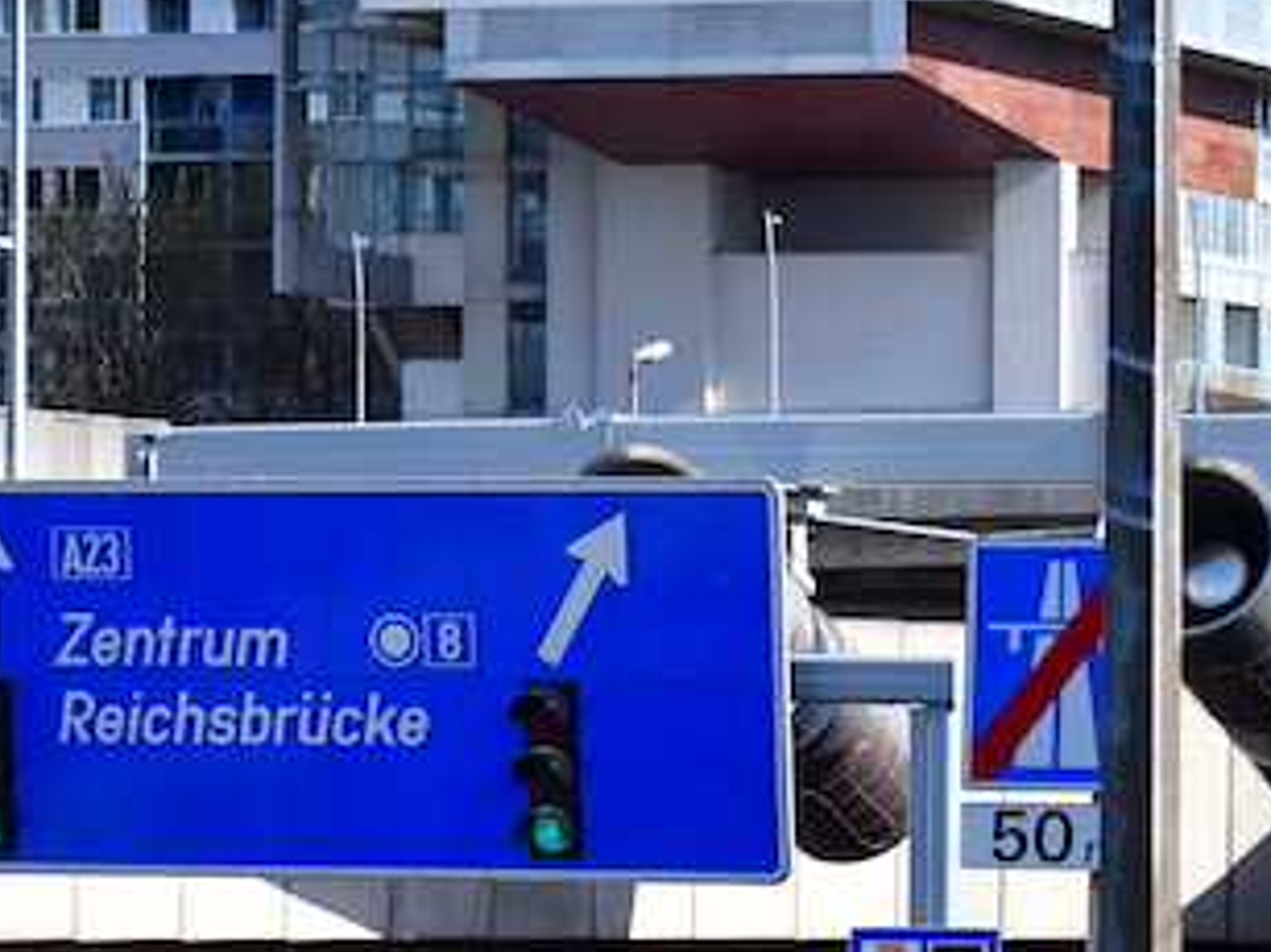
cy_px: 871
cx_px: -265
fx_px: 9653
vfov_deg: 5.6
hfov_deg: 7.5
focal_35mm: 263
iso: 2000
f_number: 5.6
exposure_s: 1/8000
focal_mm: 70
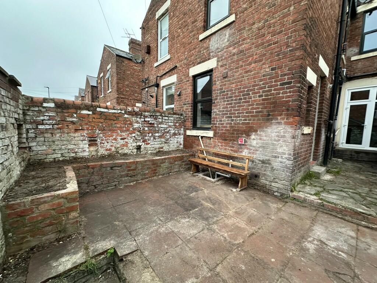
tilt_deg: -4.5
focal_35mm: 14
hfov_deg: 102.1
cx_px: 188
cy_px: 142
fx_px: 152
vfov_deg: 85.7
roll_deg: -1.5
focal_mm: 2.22
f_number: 2.2
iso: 160
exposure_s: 1/100
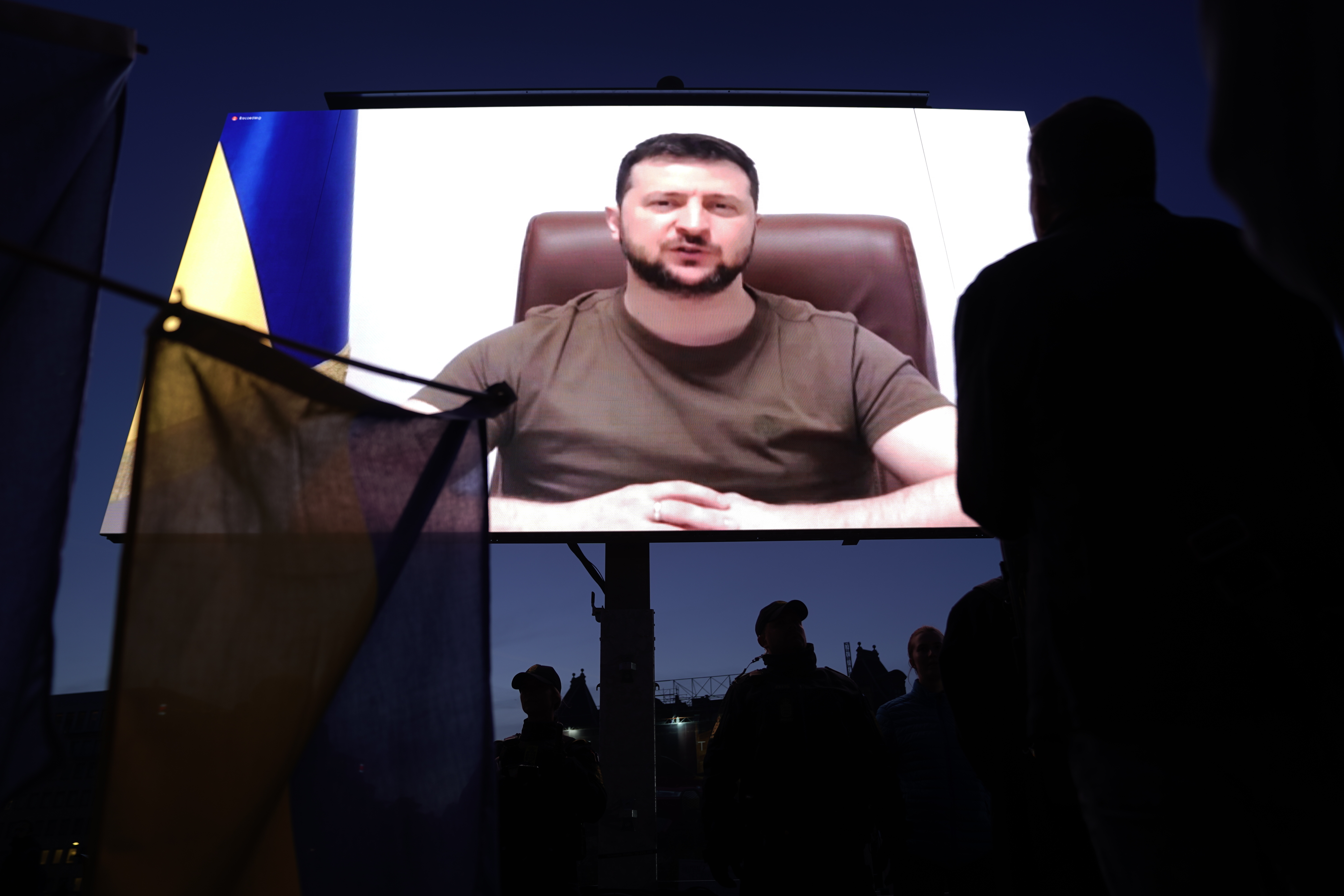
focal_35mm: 24
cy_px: 448
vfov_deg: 53.1
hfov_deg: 73.7
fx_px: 896
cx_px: 672
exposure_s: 1/30
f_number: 2.8
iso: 64
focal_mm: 24
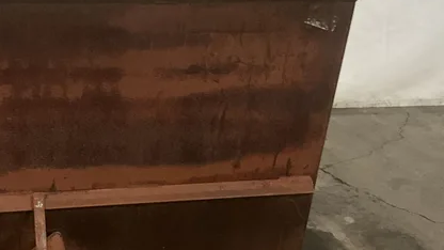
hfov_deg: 36.0
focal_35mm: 57
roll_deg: -2.0
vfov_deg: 21.1
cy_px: 115
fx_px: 671
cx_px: 127
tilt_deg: -18.5
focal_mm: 3
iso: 320
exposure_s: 1/37
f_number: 1.8
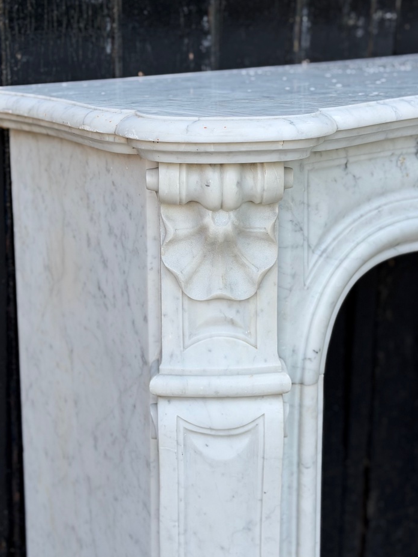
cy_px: 233
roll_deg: -1.5
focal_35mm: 62
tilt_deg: -14.4
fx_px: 998
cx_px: 199
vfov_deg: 31.1
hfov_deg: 23.7
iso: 64
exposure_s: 1/493
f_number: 1.78
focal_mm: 6.76
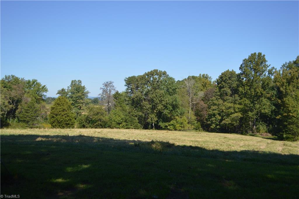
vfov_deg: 36.8
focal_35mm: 36
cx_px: 150
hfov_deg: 53.2
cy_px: 100
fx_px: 299
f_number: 4
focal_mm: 24
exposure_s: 1/640
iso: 100
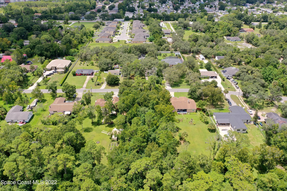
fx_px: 223
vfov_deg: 46.4
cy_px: 96
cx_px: 144
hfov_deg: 65.5
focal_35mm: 28
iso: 100
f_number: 5
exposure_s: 1/240
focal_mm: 10.26
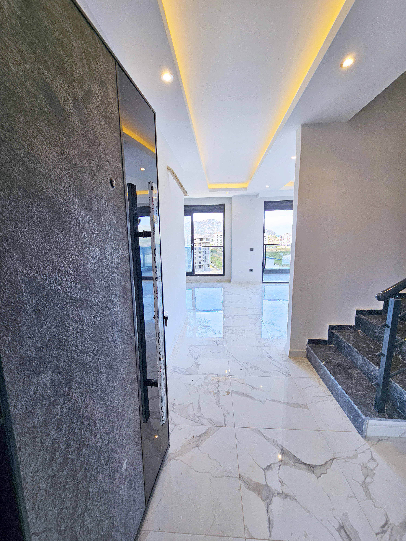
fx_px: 203
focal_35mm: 13
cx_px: 203
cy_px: 270
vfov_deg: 106.2
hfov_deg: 89.9
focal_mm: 2.2
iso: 50
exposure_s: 1/100
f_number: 2.2
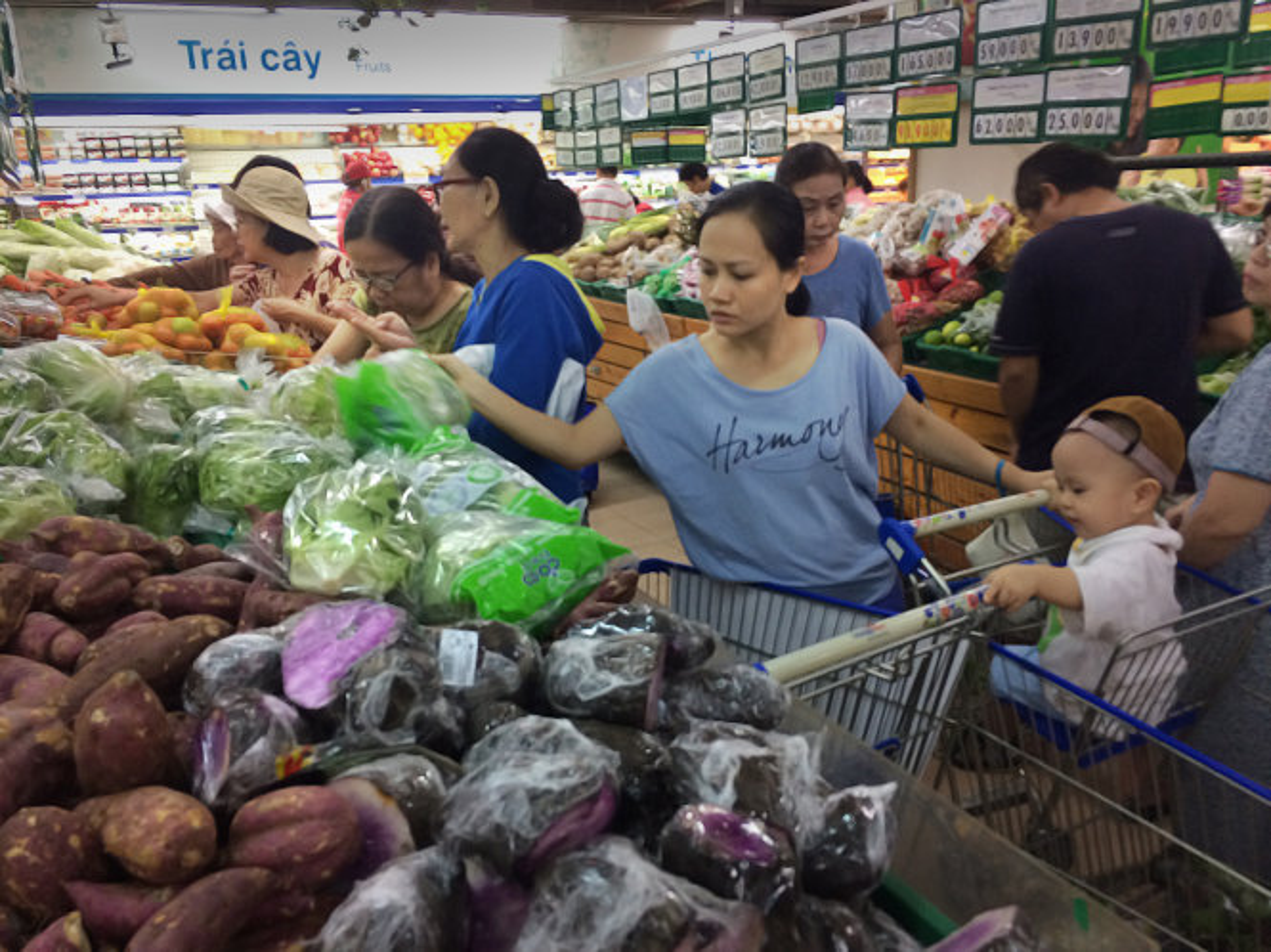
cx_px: 636
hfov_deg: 61.7
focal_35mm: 29
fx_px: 1064
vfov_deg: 48.2
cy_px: 476
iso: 125
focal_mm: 4.15
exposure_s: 1/33
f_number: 2.2
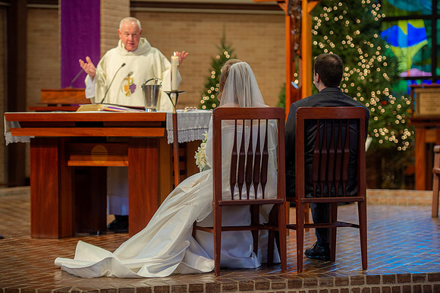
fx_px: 1368
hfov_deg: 18.3
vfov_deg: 12.2
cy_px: 146
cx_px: 220
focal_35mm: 112
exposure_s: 1/100
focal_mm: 112
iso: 1250
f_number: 2.8
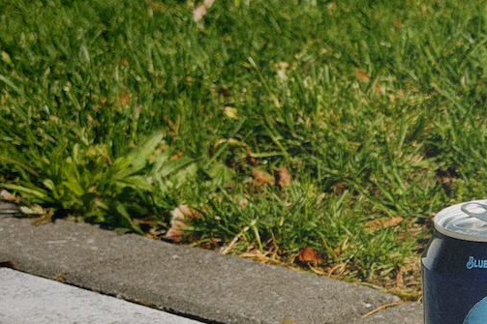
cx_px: 602
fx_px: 1717
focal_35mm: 127
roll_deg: +2.4
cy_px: 333
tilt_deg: -20.8
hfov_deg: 15.5
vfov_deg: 10.7
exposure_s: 1/7143
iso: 64
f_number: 1.78
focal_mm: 6.76
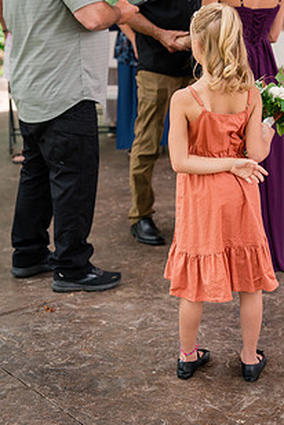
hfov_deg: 17.0
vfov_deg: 25.3
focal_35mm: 80
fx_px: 947
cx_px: 204
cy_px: 168
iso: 400
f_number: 2.8
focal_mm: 55
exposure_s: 1/500
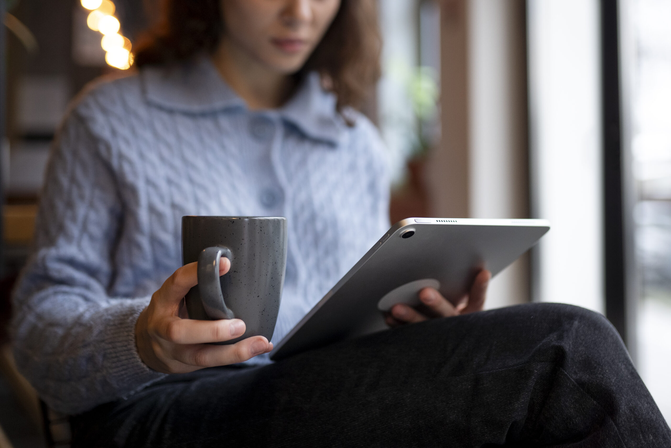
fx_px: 652
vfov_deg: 37.9
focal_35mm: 35
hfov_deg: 54.4
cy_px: 224
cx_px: 336
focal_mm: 35
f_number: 1.8
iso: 1250
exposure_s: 1/250
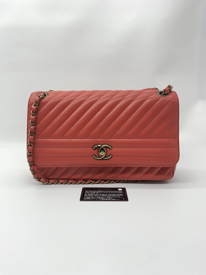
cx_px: 103
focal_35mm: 26
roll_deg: +0.4
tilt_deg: -10.2
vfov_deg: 67.3
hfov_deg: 53.1
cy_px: 138
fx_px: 206
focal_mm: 4.25
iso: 50
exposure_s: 1/100
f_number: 1.8
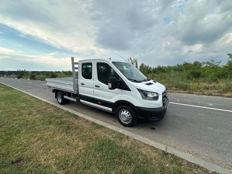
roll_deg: +1.0
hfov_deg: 102.1
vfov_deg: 85.7
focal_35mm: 14
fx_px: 94
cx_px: 116
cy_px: 87
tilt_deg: -8.0
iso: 40
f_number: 2.2
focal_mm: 2.22
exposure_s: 1/673
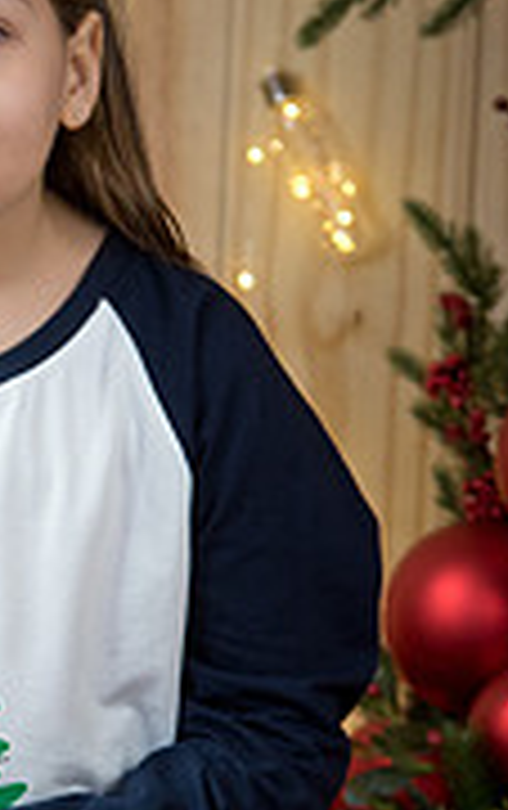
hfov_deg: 6.0
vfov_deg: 9.6
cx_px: -119
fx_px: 4836
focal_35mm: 219
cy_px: 423
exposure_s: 1/80
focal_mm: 86
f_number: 5
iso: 1000
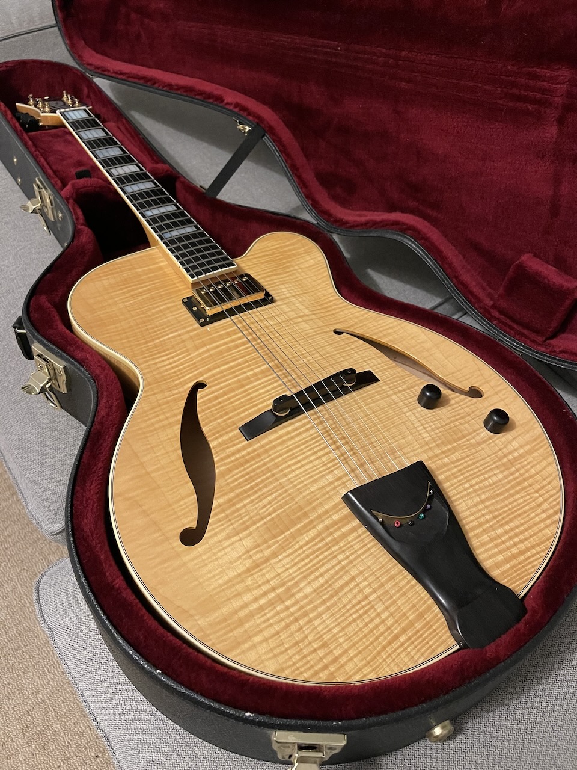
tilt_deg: -53.2
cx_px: 288
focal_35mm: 26
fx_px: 578
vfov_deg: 67.3
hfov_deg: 53.1
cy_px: 385
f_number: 1.6
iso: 500
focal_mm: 5.1
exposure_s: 1/33
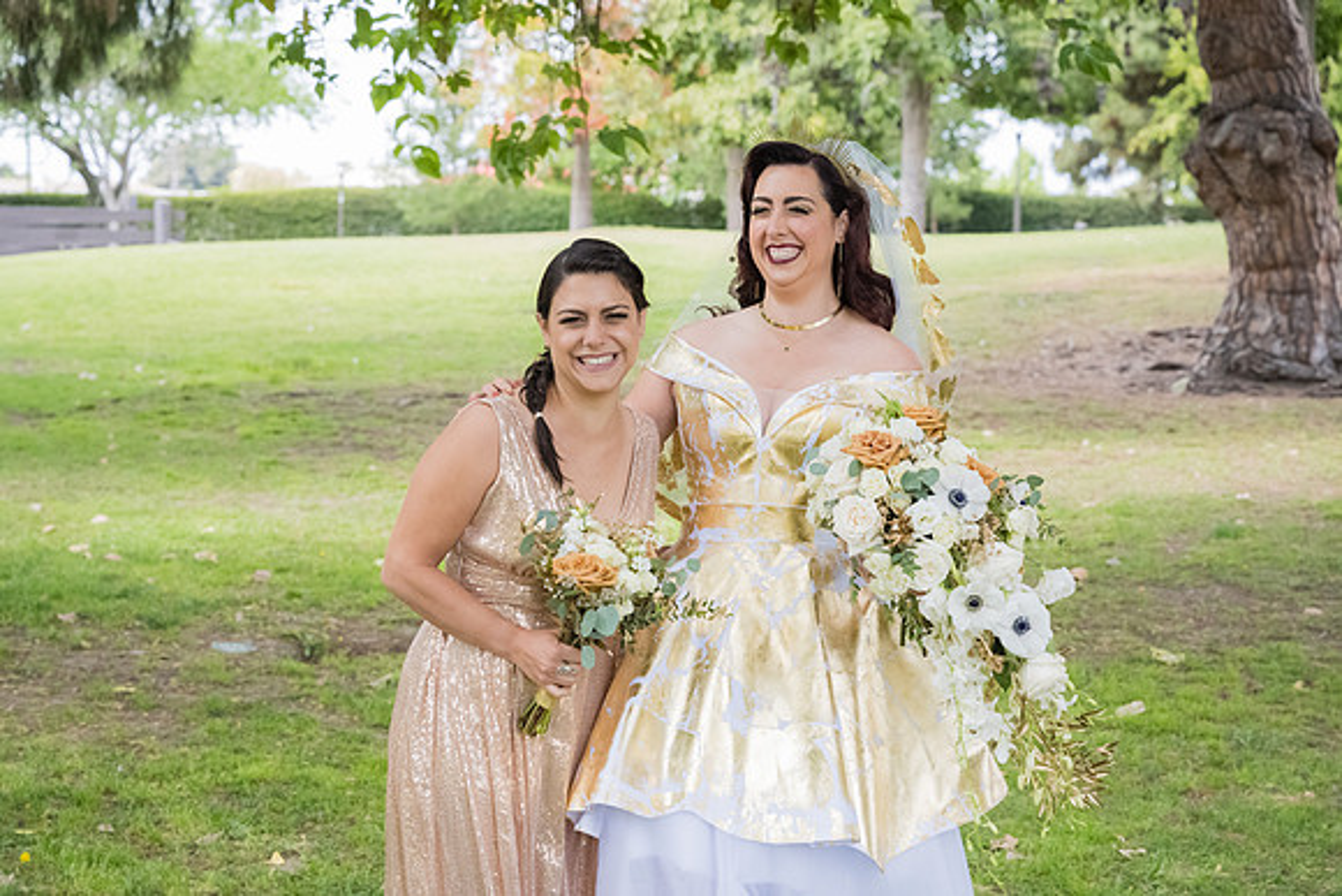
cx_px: 671
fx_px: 2610
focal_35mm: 70
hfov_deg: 28.8
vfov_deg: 19.5
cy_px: 448
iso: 1250
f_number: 5.6
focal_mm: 70
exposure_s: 1/1250
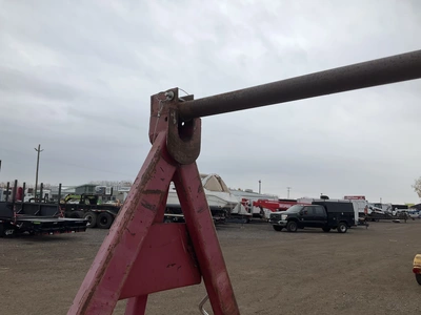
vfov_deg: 48.2
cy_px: 158
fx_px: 353
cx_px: 210
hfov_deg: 61.7
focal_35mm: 29
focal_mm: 3
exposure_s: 1/529
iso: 25
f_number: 1.8
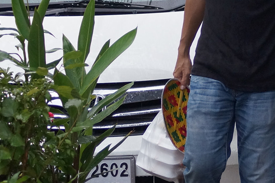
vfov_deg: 5.5
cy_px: 17
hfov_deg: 8.1
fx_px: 1904
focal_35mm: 250
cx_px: 366
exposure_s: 1/160
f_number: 4
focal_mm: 55
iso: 800
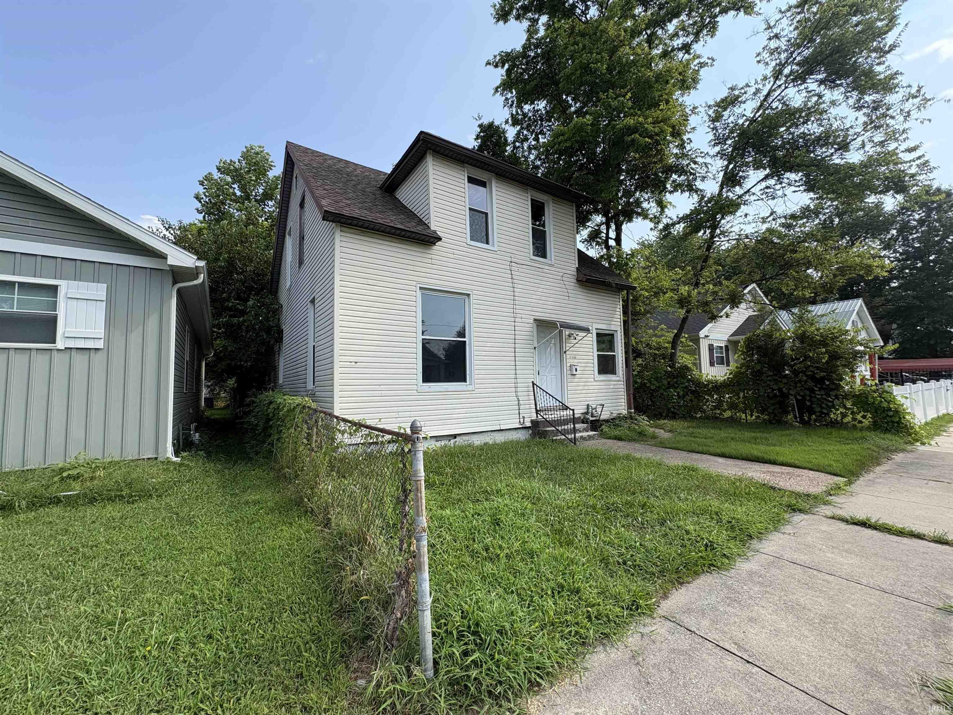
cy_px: 358
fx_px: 385
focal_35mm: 14
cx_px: 476
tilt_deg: +4.2
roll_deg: +1.3
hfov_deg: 102.1
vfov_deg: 85.7
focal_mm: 2.22
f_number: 2.2
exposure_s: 1/1143
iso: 40
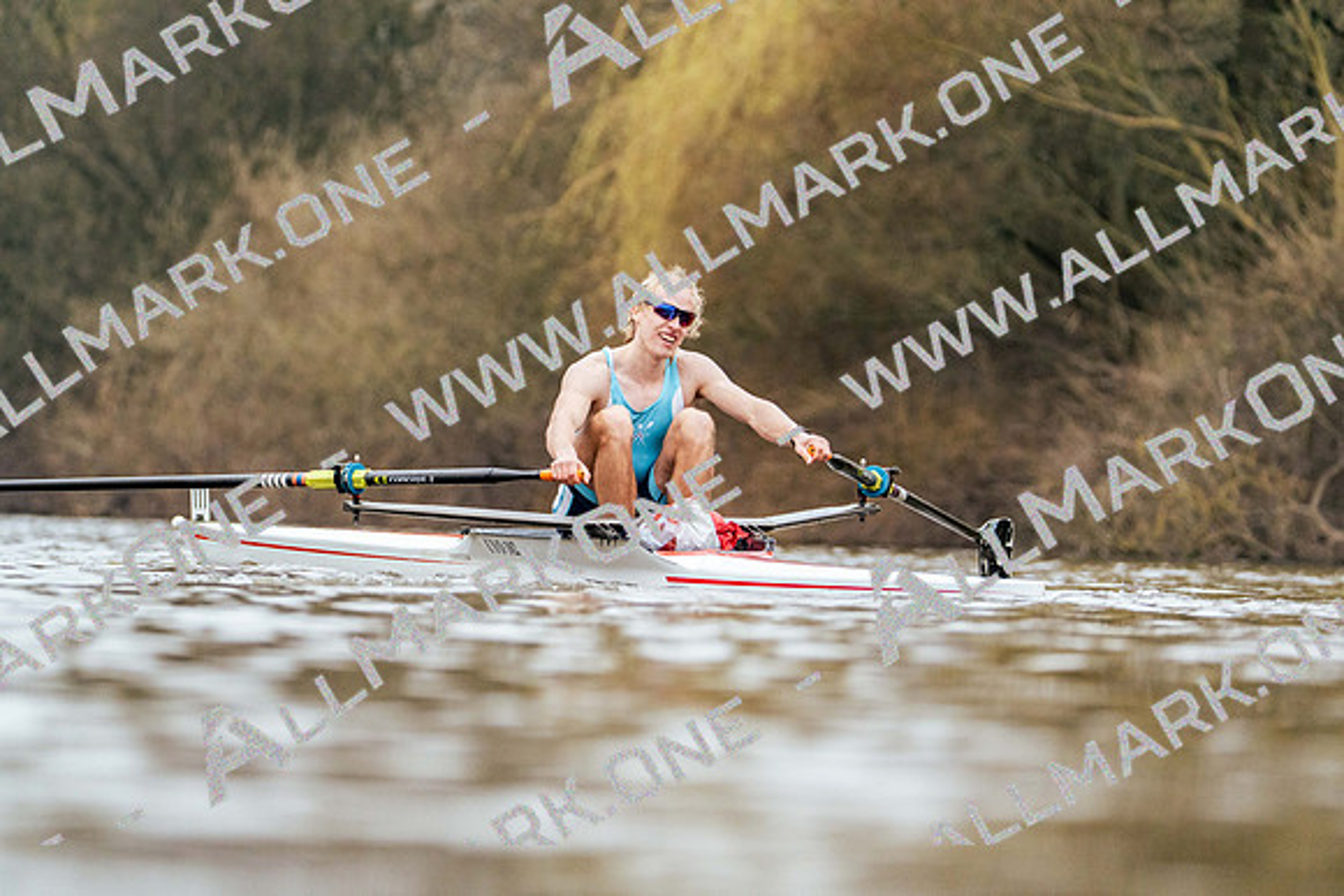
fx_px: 12957
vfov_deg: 4.0
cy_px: 448
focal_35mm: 347
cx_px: 672
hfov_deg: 5.9
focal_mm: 347
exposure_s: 1/2000
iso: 5000
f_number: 6.3
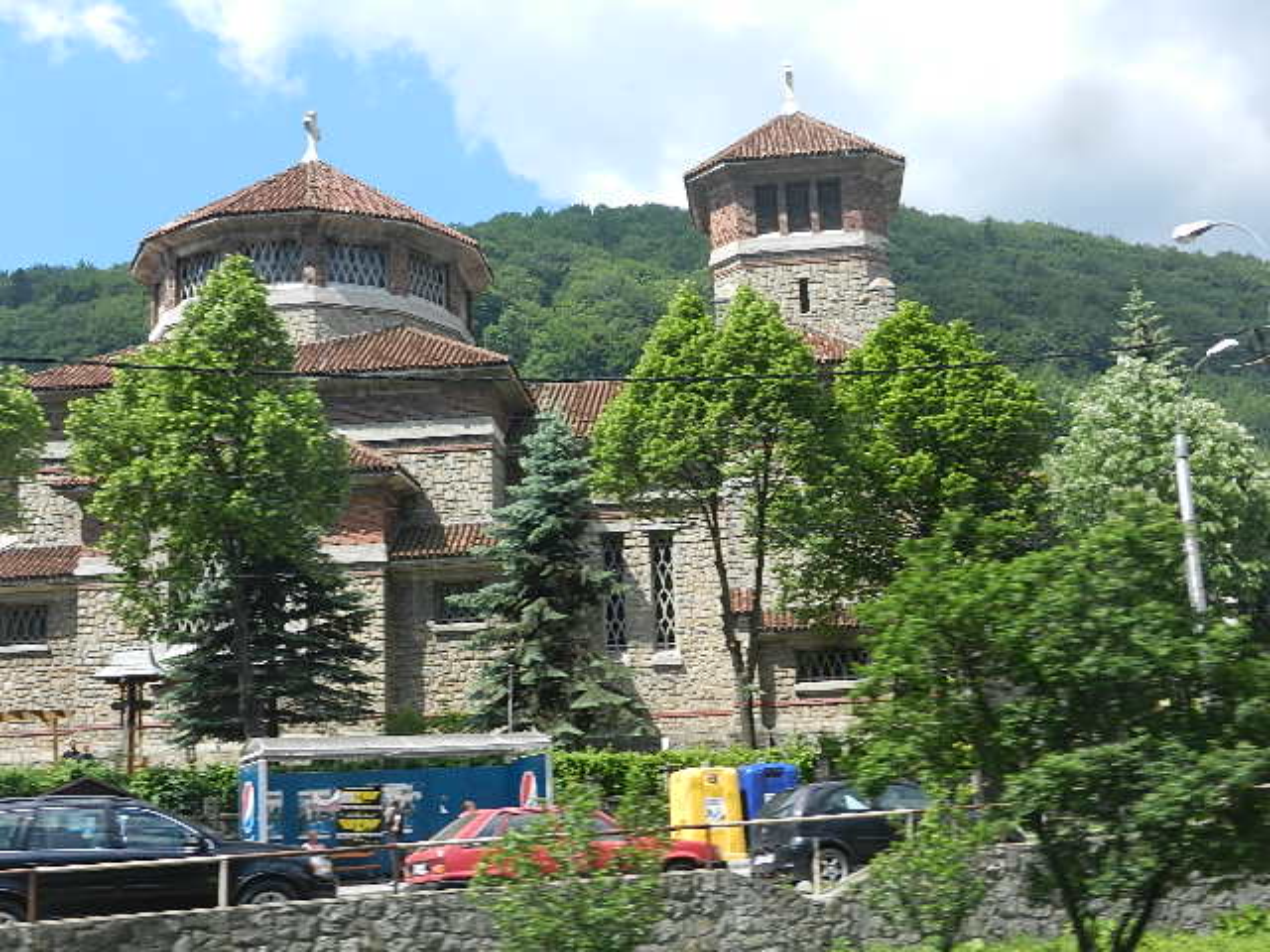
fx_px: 1651
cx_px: 635
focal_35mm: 45
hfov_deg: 42.1
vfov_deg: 32.2
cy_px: 476
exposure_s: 1/250
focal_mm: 8.2
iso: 180
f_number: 4.2
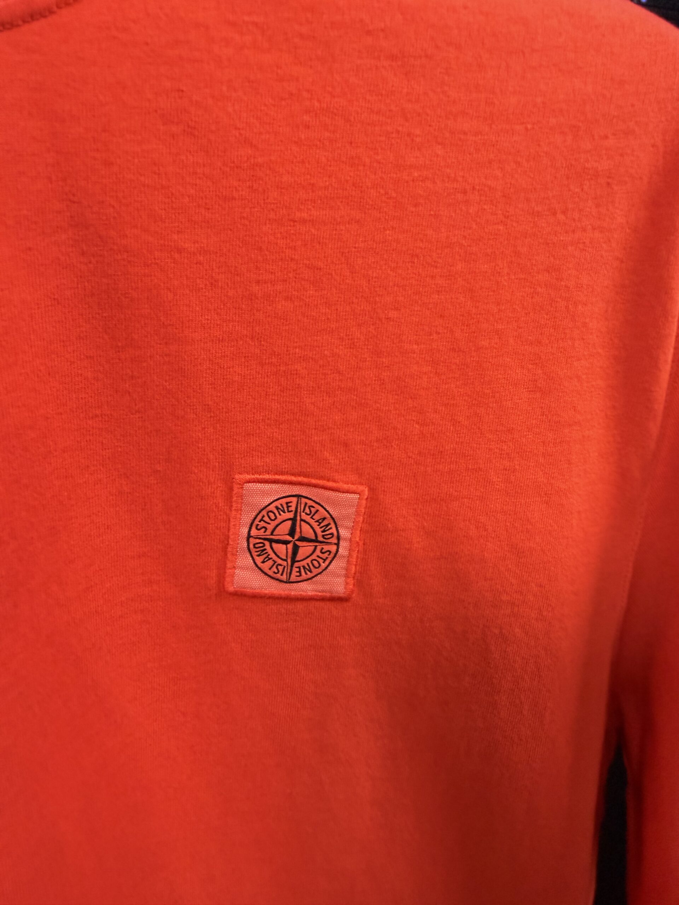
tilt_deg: -13.8
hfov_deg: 56.8
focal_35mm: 24
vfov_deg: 71.6
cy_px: 452
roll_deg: +0.5
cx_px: 340
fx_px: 628
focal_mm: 2.22
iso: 400
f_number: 2.2
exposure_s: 1/50
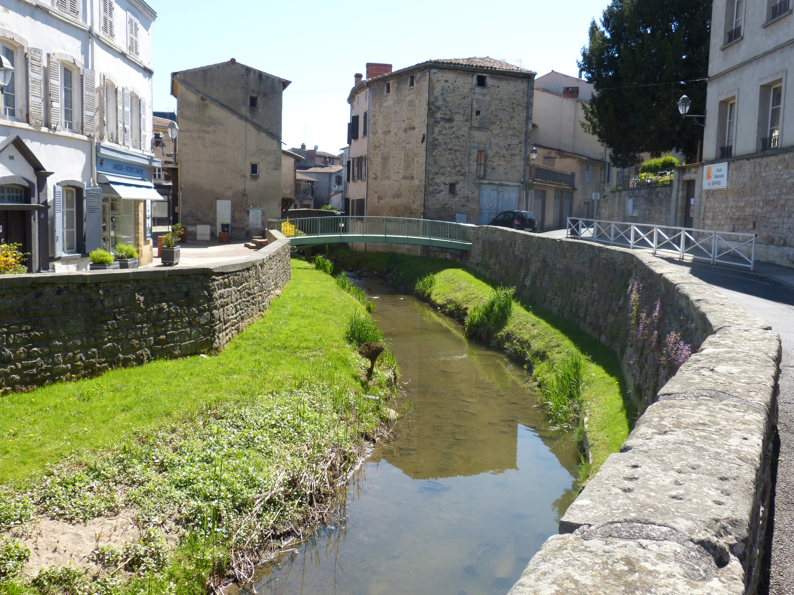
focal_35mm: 32
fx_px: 734
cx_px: 397
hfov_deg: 56.8
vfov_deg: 44.2
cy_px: 298
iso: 100
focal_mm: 5.7
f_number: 4
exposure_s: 1/500
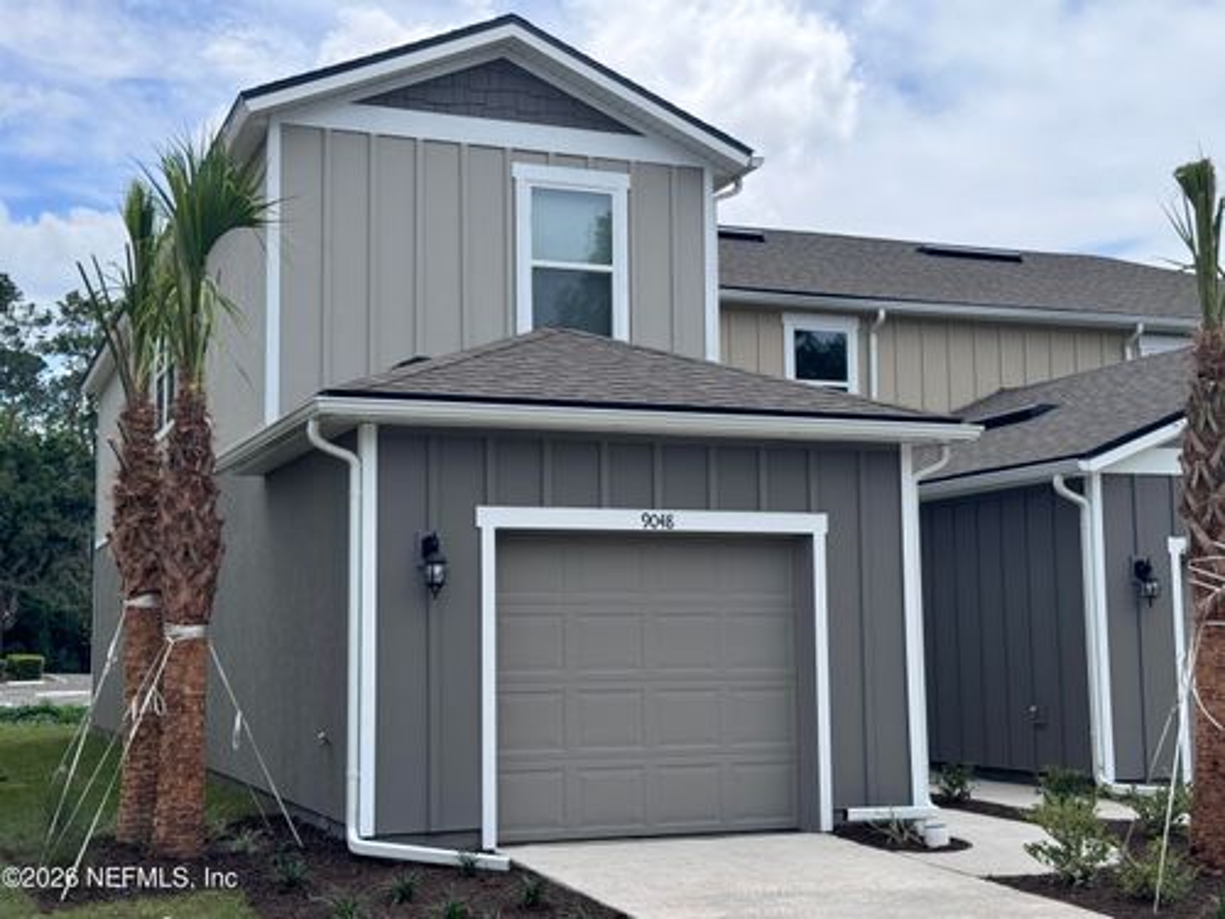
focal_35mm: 48
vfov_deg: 30.3
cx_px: 612
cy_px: 460
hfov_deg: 39.7
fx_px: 1699
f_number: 1.78
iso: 64
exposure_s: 1/3257
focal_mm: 6.86
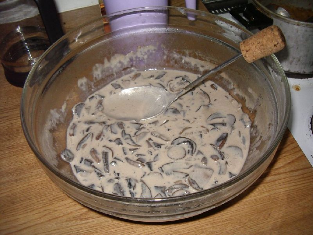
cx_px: 156
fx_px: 344
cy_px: 118
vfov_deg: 37.7
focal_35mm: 38
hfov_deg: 49.0
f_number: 2.6
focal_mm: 5.8
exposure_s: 1/60
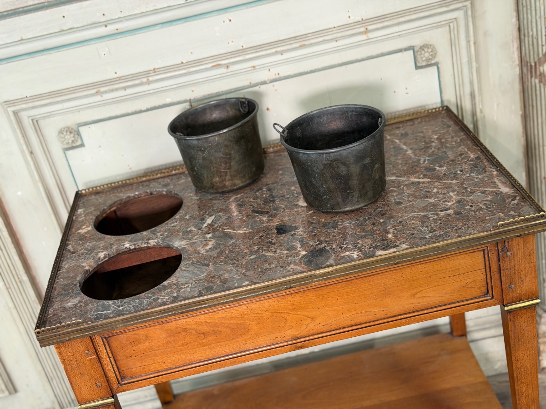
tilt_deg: -27.4
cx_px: 273
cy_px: 204
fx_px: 757
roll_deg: +14.5
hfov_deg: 39.7
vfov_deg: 30.3
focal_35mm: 48
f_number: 1.78
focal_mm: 6.76
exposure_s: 1/50
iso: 160
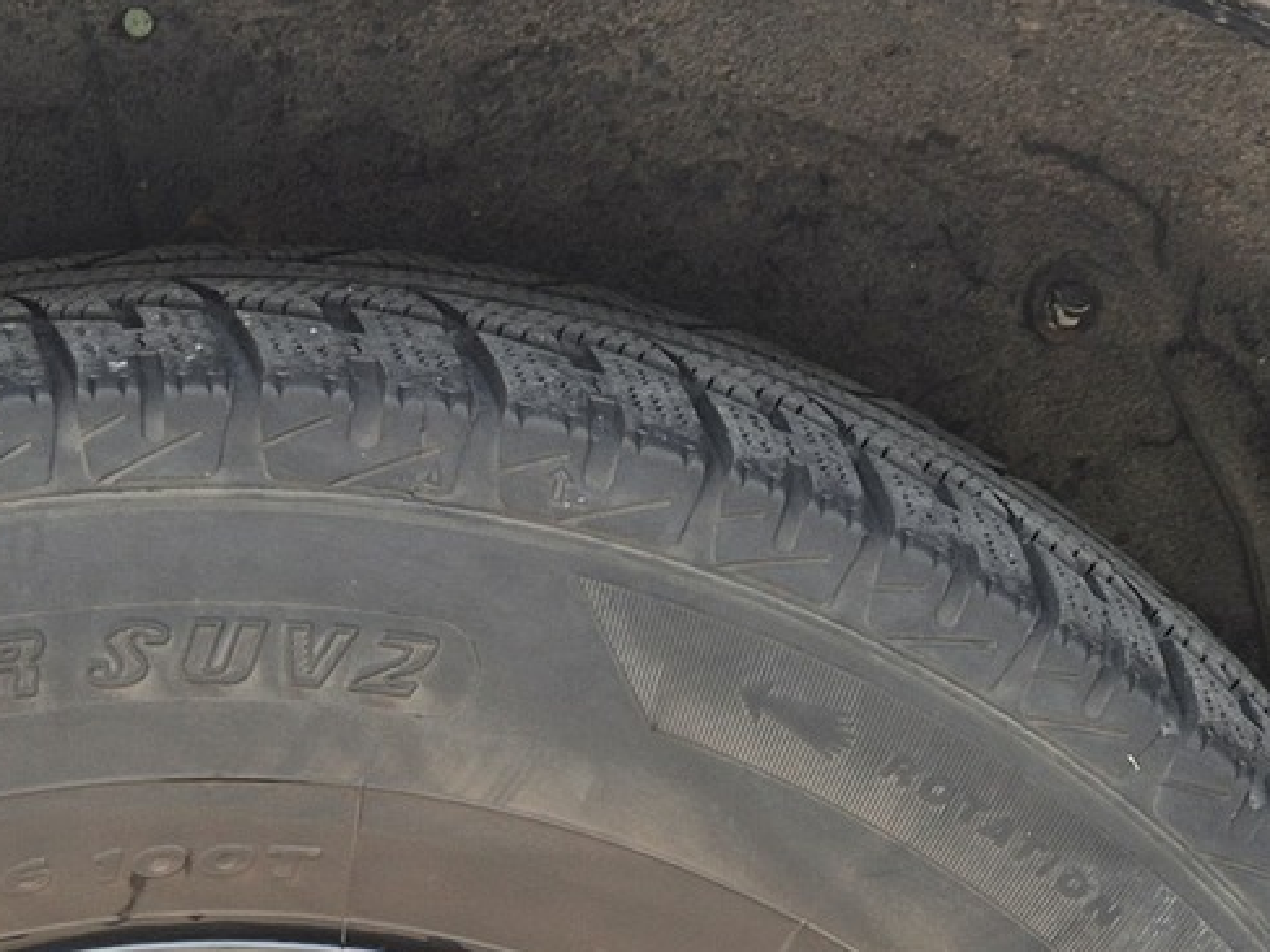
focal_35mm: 95
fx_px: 3485
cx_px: 549
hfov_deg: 20.6
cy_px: 1027
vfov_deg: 15.2
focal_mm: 5.4
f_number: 1.8
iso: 25
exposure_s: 1/180
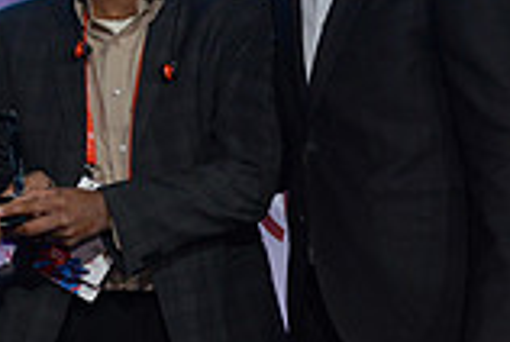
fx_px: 1874
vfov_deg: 10.4
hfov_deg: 14.8
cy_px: 169
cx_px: -148
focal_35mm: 132
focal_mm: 36
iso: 1600
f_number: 6.3
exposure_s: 1/100
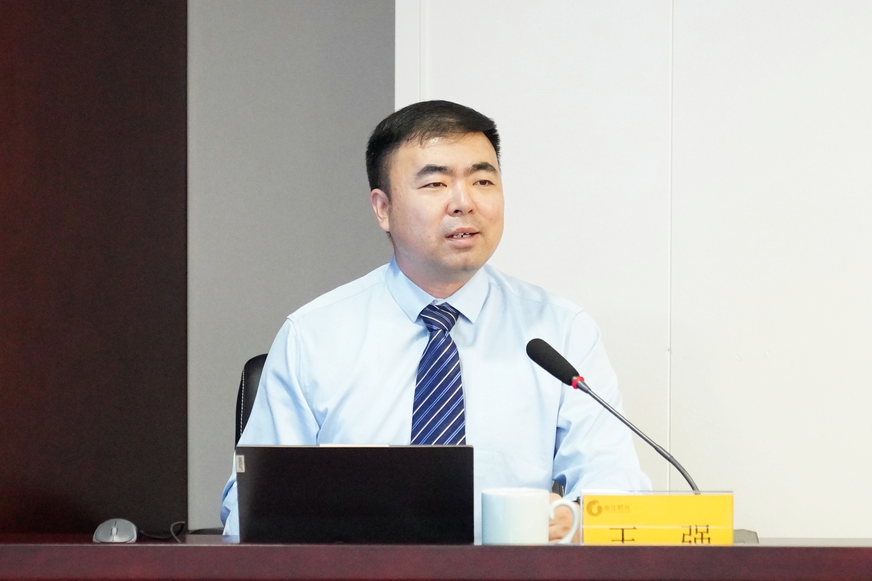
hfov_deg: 28.8
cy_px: 290
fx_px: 1696
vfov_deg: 19.5
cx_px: 436
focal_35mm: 70
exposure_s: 1/320
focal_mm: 70
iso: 6400
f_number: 2.8
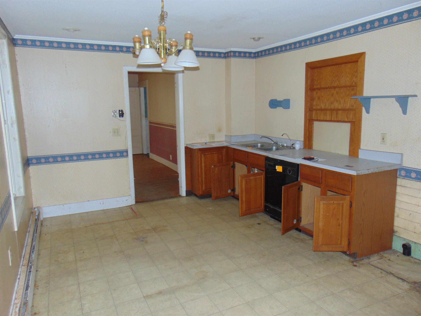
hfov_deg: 69.4
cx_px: 210
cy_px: 158
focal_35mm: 25
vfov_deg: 54.9
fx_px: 304
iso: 200
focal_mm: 4.5
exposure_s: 1/30
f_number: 3
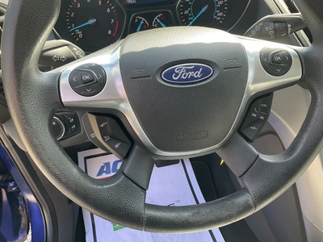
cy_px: 121
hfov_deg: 61.7
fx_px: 271
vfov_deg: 48.2
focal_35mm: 29
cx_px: 162
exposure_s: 1/122
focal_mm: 3
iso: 40
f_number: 1.8
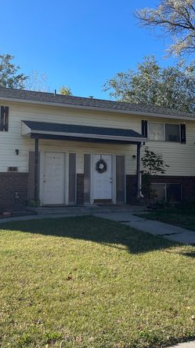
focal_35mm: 41
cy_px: 143
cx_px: 88
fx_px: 377
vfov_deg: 49.2
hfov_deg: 29.0
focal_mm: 5.1
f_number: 1.6
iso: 32
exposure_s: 1/2433
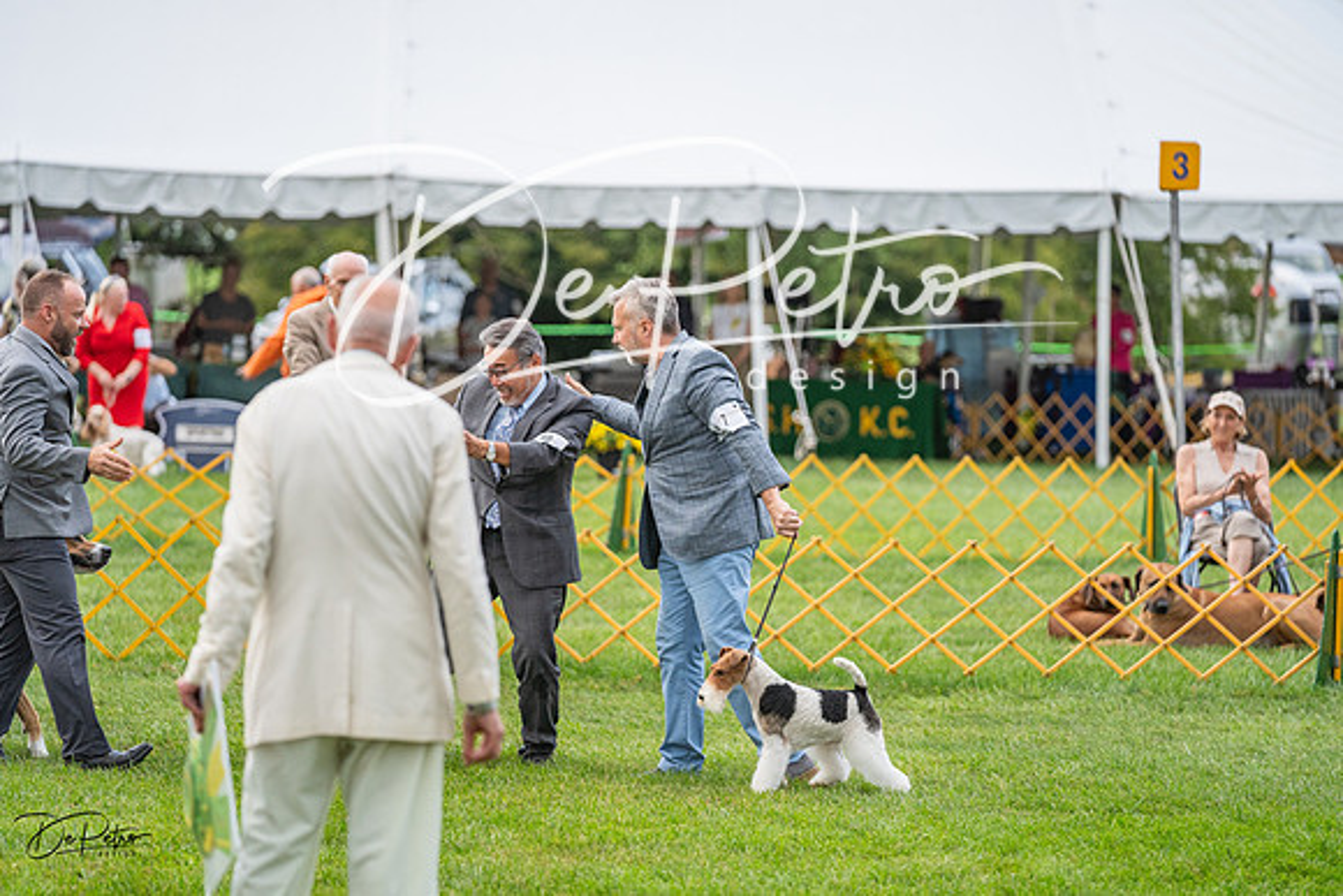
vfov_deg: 9.4
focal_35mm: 146
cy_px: 448
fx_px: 5448
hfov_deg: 14.1
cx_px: 672
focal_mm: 146
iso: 1000
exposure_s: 1/800
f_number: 3.2
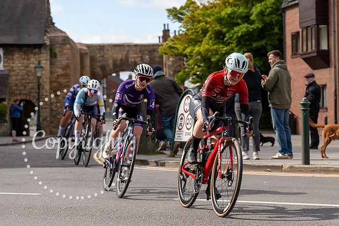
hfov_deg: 19.4
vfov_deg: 13.1
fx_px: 984
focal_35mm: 104
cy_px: 78
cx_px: 247
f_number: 4
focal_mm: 70
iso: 160
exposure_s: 1/1000
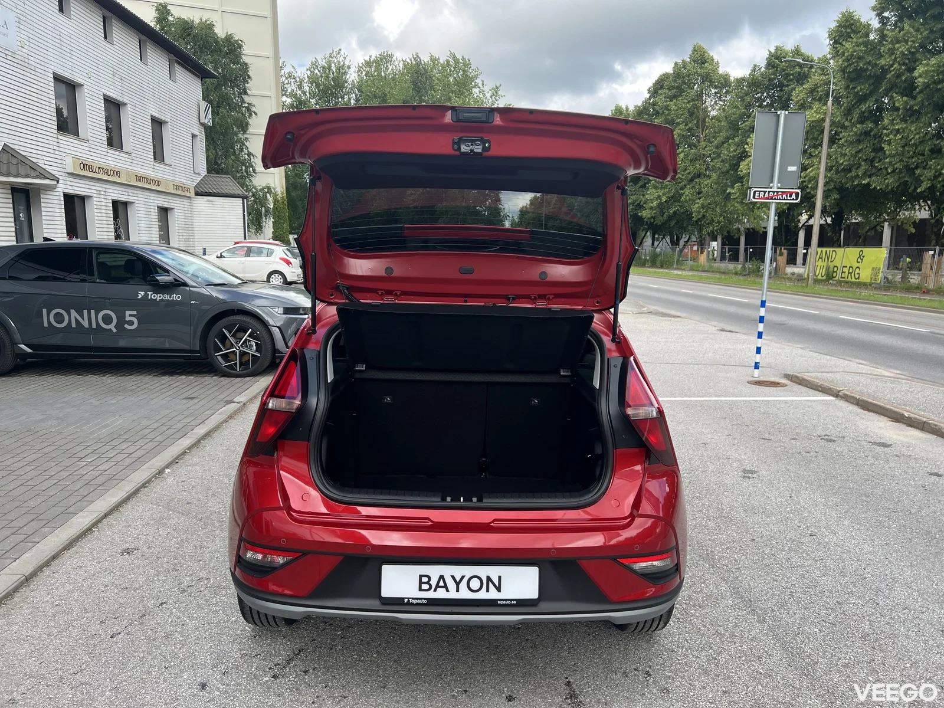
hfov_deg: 67.3
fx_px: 709
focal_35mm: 26
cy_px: 354
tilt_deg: -6.5
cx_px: 472
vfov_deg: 53.1
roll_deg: +0.3
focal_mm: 5.7
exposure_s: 1/1068
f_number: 1.5
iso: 50
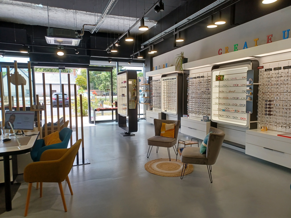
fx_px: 210
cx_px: 146
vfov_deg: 54.9
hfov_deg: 69.4
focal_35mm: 25
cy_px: 109
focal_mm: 4.6
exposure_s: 1/50
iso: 40
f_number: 1.8
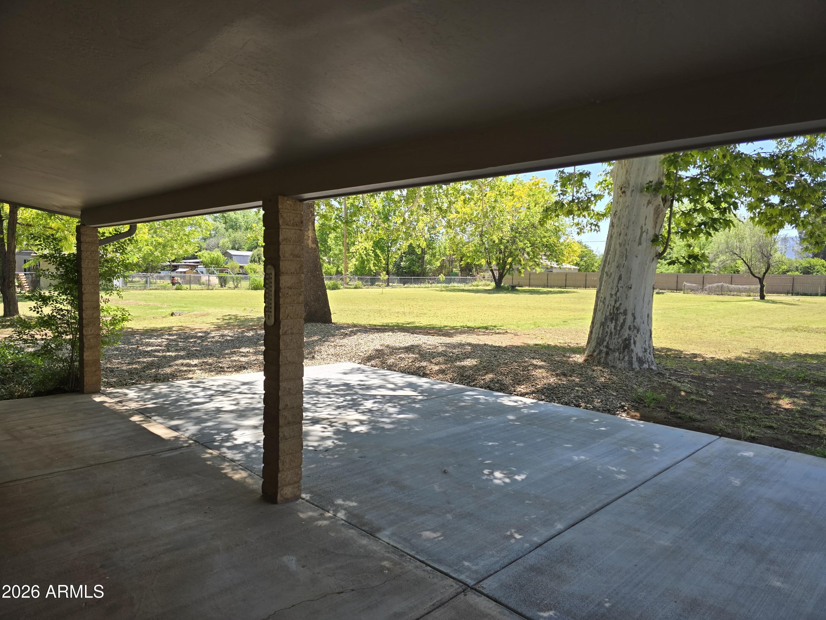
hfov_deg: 73.9
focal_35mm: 23
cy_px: 310
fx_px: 549
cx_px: 413
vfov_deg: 58.9
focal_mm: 6.3
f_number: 1.7
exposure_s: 1/221
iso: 12
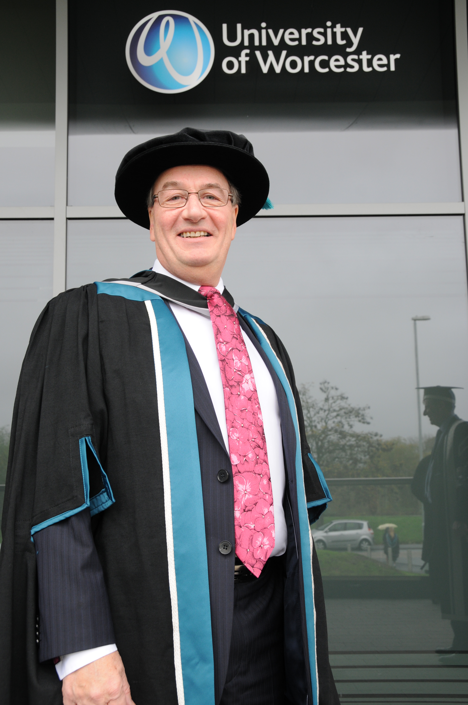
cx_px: 234
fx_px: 821
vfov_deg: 46.4
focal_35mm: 42
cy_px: 352
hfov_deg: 31.8
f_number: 6.3
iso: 320
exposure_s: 1/30
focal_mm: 28
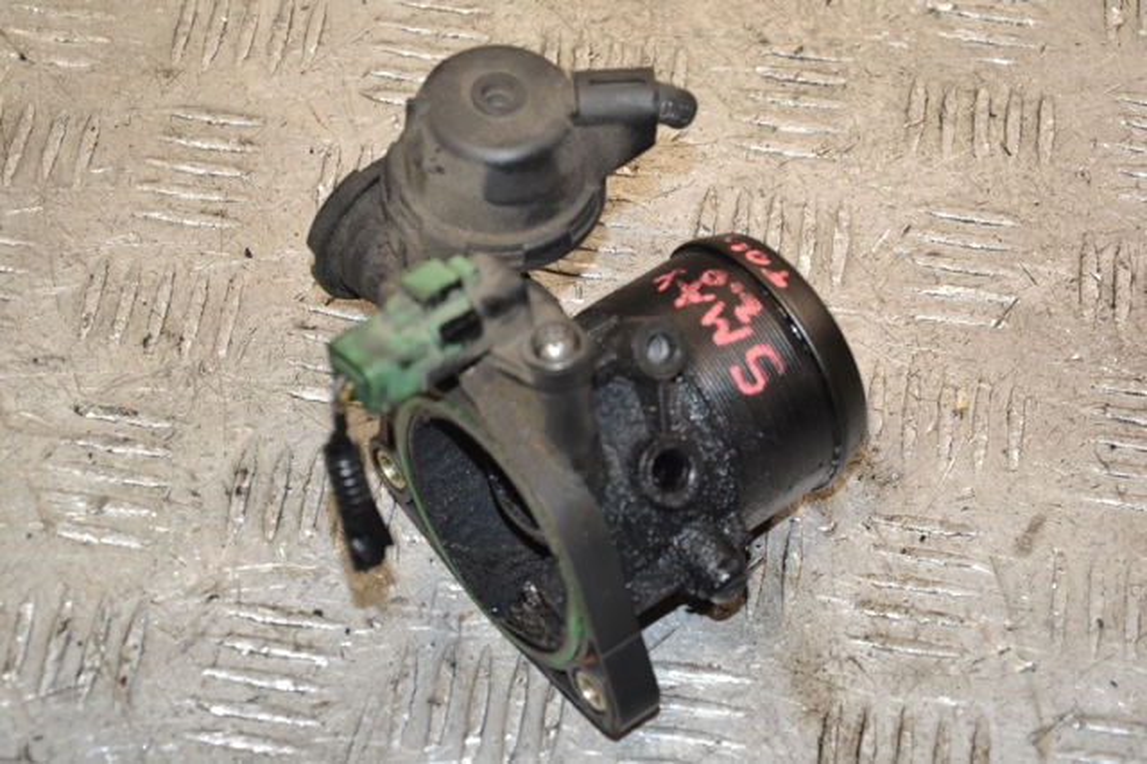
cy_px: 382
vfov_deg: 13.0
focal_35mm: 105
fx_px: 3344
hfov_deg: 19.5
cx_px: 574
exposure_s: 1/200
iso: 800
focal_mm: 70
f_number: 7.1
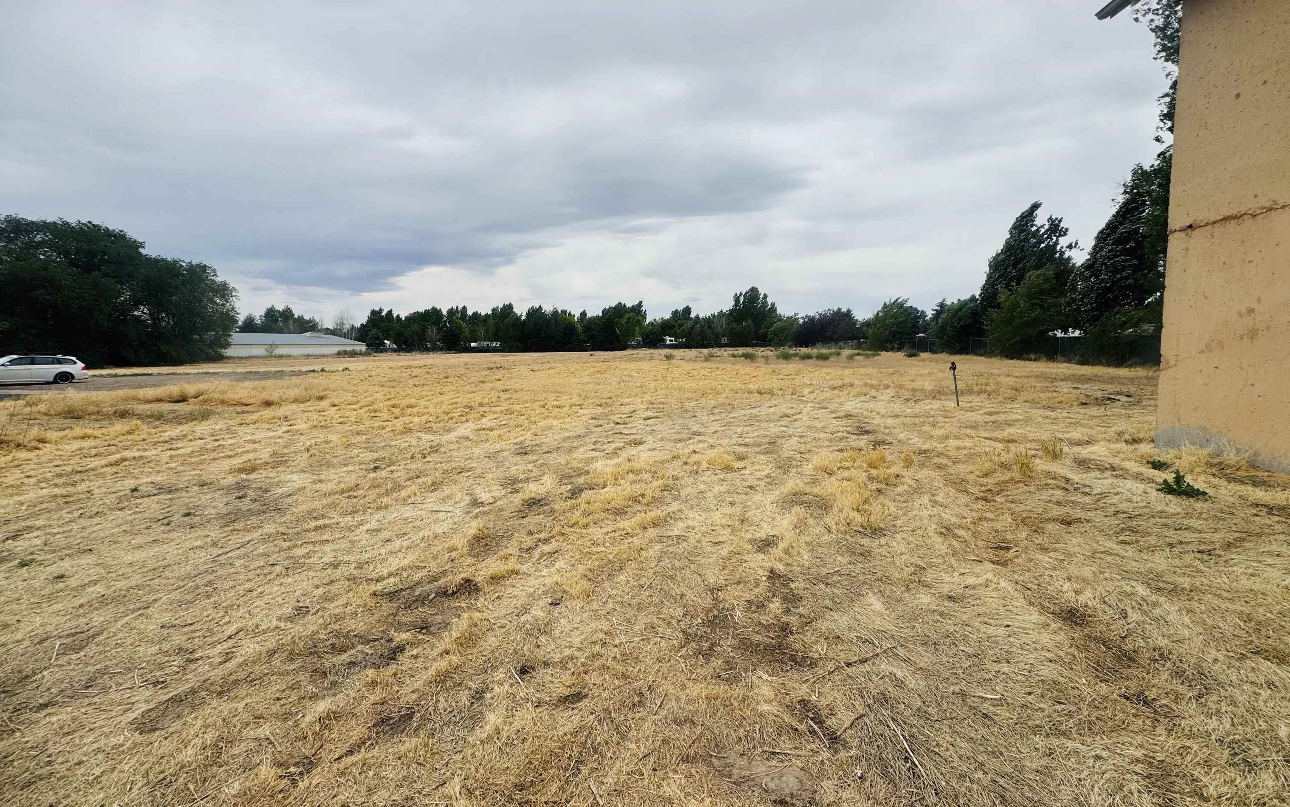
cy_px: 384
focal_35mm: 15
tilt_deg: -4.9
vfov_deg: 74.8
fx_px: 527
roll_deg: +0.9
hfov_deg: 101.5
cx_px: 646
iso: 40
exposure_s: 1/3390
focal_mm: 2.22
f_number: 2.2
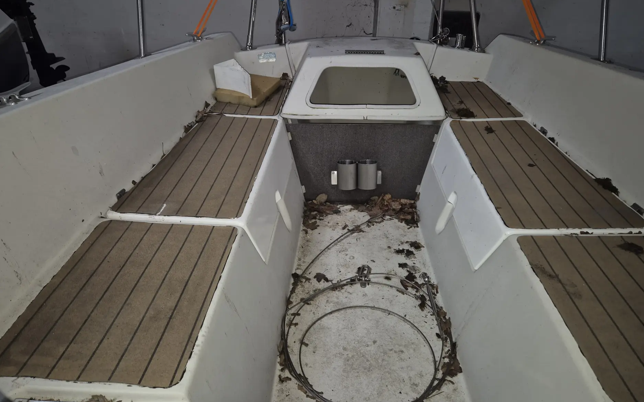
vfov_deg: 49.3
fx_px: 439
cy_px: 191
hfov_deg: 72.5
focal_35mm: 25
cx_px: 324
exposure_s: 1/25
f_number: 1.8
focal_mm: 5.4
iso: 100
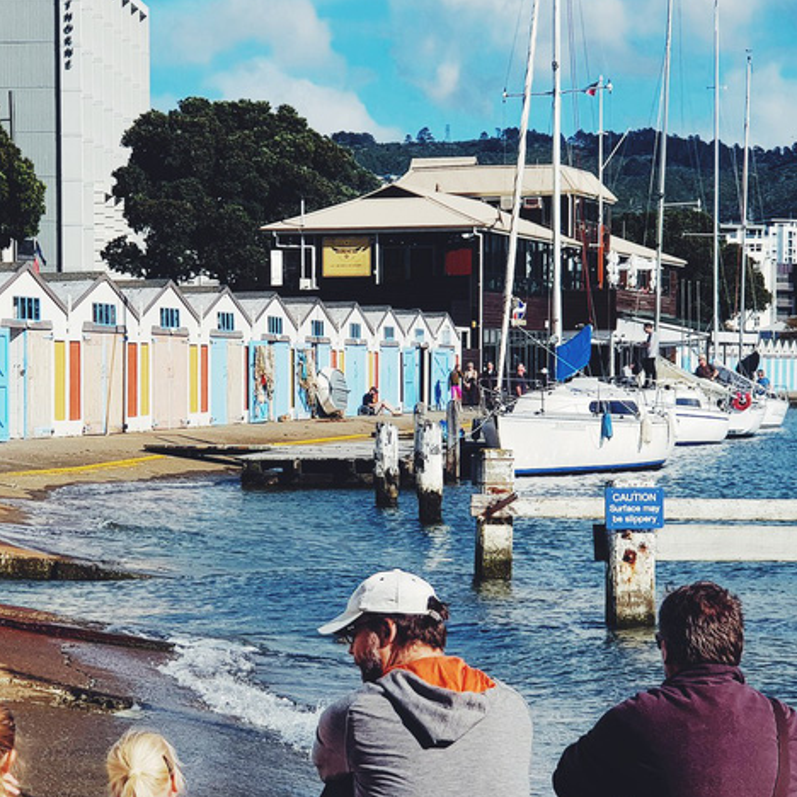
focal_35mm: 108
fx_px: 2813
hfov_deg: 16.1
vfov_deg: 16.1
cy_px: 476
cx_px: 252
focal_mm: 6
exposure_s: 1/1188
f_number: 2.4
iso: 25
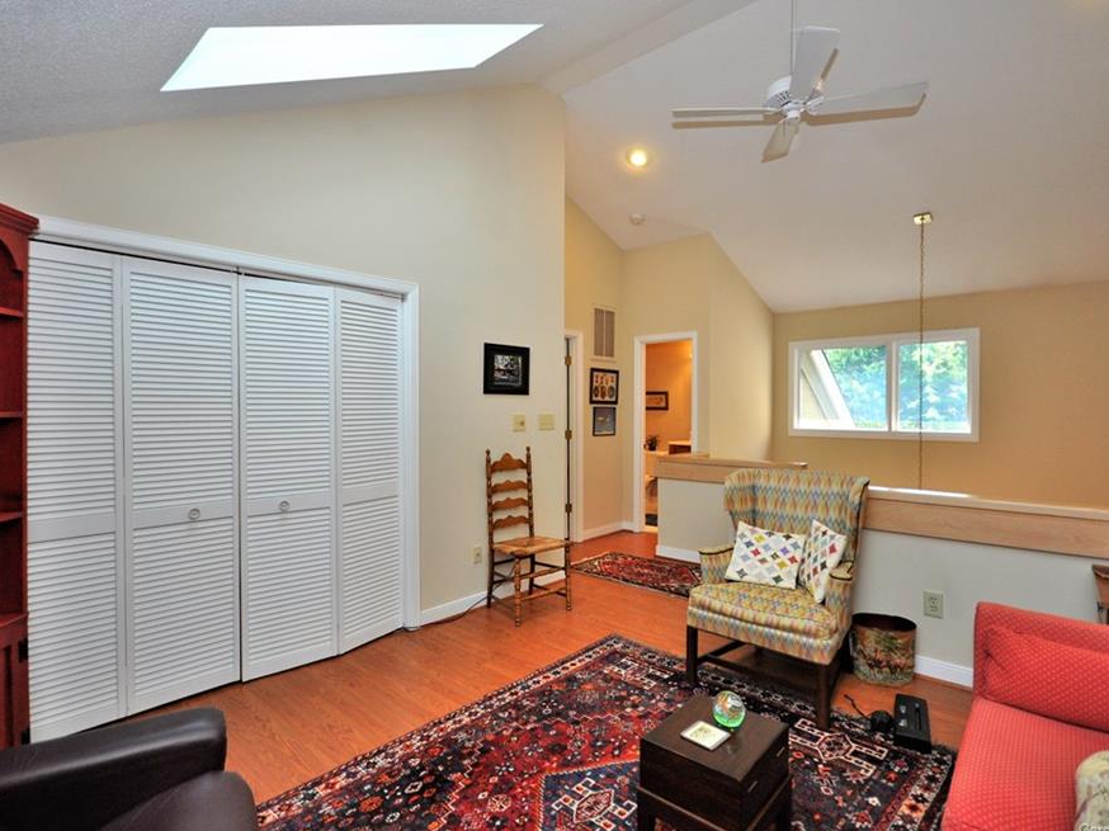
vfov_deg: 69.9
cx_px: 566
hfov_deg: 86.0
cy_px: 410
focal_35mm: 19
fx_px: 595
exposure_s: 1/60
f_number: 4.2
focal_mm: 11
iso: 640
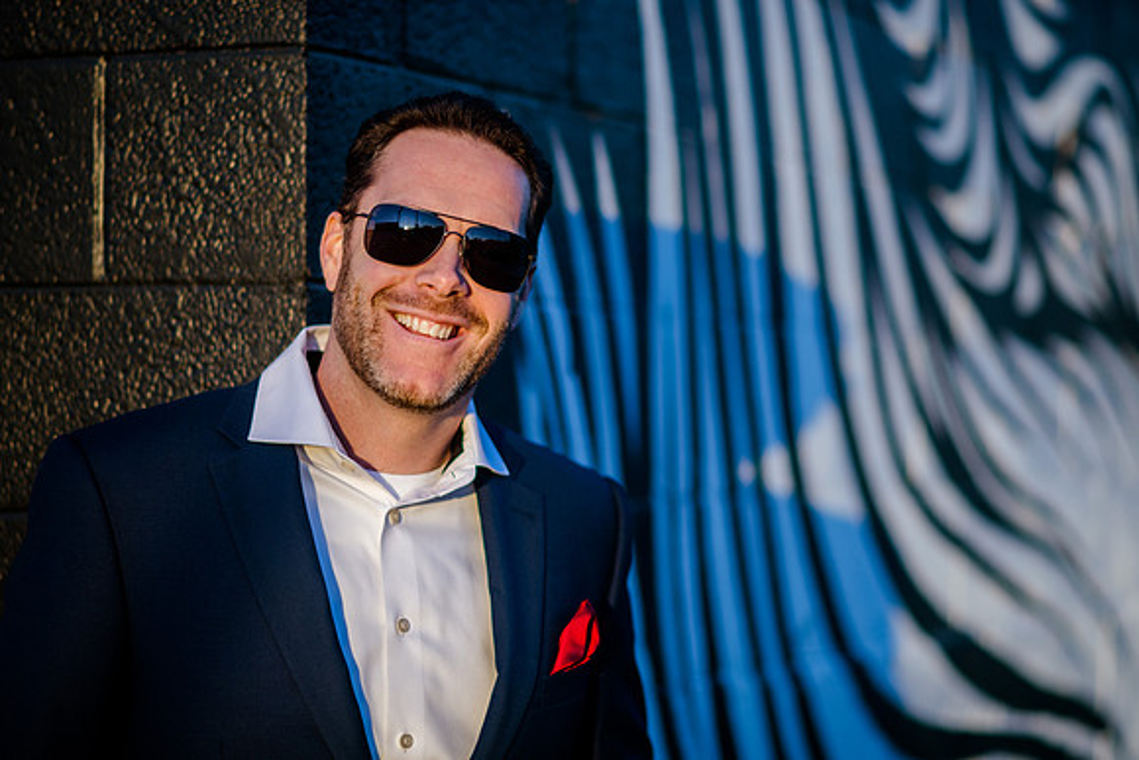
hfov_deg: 18.1
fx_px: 3571
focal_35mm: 113
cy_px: 380
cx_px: 570
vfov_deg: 12.1
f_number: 2
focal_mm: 105
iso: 200
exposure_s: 1/1600
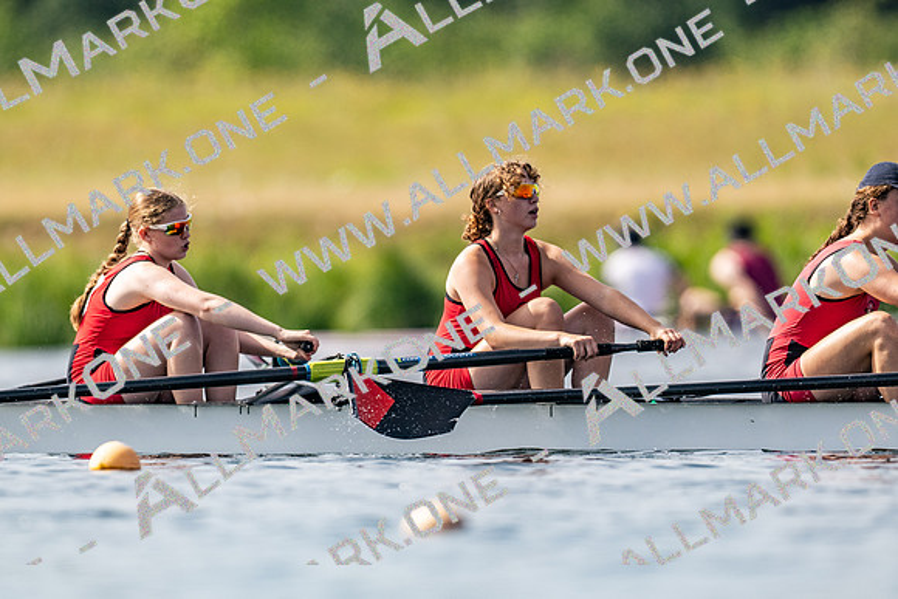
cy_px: 300
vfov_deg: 1.5
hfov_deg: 2.3
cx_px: 449
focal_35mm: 900
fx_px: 22466
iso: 180
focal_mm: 600
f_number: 4
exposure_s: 1/2500
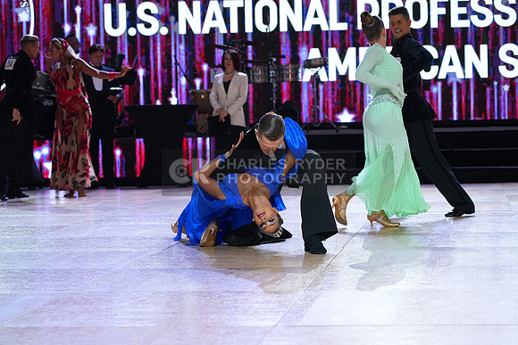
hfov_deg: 19.5
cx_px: 259
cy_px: 172
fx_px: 1511
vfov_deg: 13.0
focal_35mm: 105
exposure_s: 1/400
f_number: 4
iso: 2500
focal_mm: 105
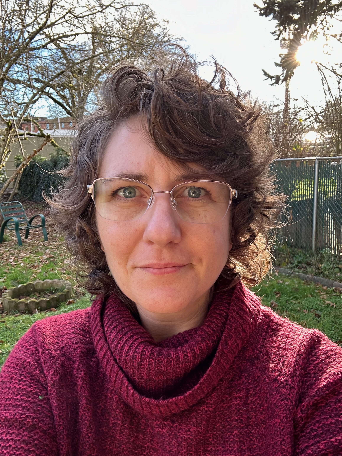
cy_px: 228
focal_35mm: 30
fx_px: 395
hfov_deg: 46.8
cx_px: 171
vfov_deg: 60.0
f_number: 1.9
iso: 25
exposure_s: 1/121
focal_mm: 2.69
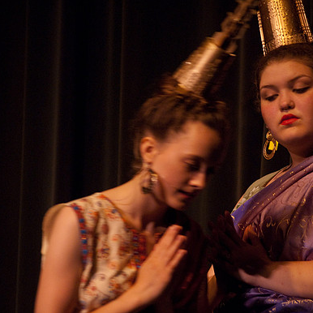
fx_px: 3141
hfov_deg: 5.7
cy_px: 156
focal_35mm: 307
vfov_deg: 5.7
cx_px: 201
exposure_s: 1/60
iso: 1000
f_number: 2.8
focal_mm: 160
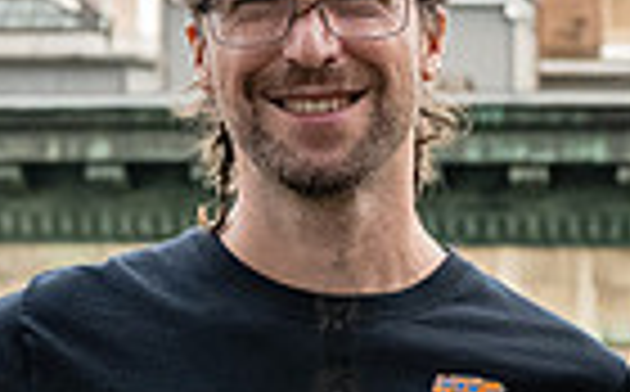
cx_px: 279
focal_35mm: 169
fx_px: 2897
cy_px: 238
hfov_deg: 12.4
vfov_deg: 7.7
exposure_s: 1/1000
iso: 5000
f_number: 4
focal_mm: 35
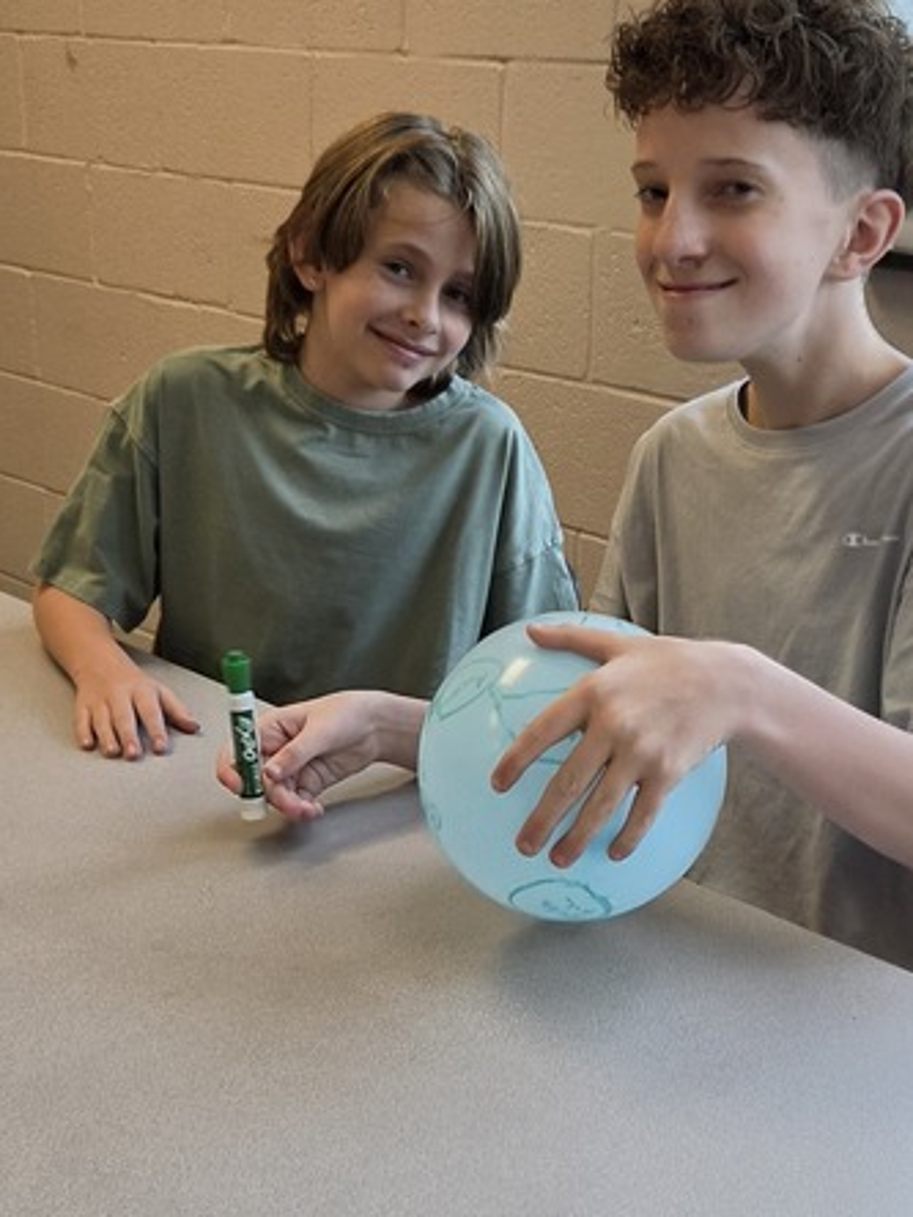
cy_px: 691
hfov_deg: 27.4
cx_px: 611
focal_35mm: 53
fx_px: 1864
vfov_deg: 36.1
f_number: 1.8
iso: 200
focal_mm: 5.4
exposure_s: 1/120
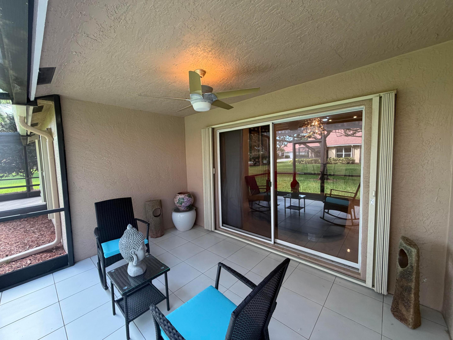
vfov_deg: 85.7
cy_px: 170
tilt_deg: -4.4
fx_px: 183
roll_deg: +2.5
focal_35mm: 14
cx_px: 226
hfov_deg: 102.1
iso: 200
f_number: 2.2
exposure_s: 1/120
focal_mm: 2.22
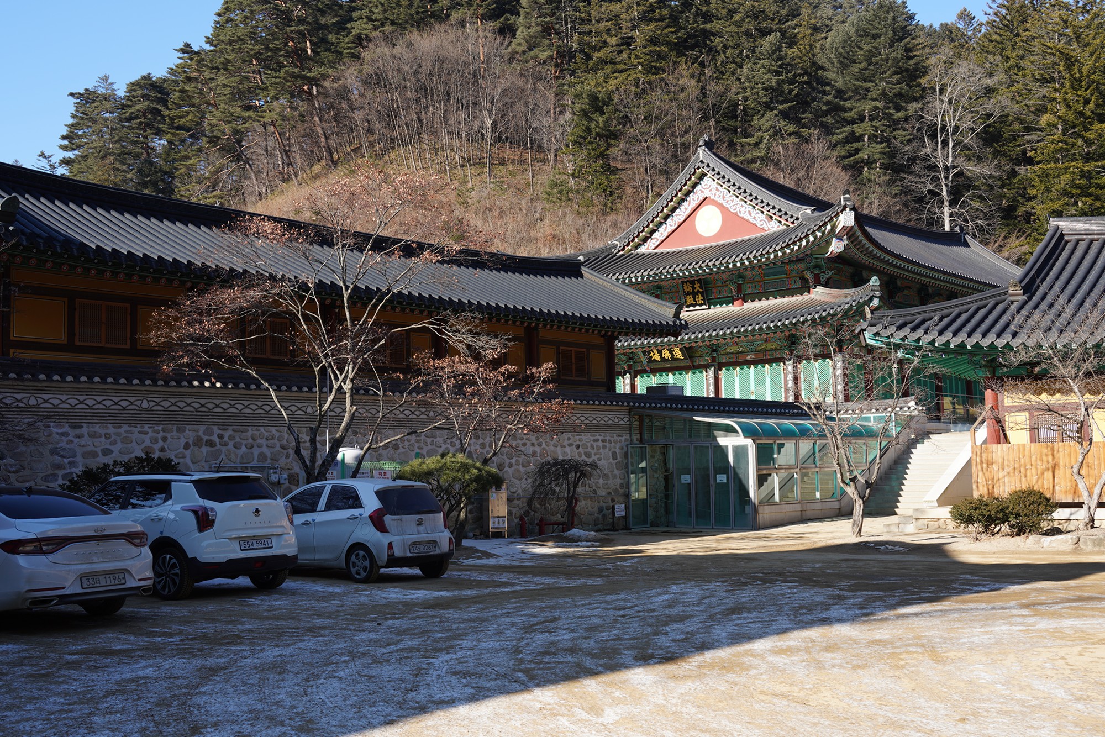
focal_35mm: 41
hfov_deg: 47.4
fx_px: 1259
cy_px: 368
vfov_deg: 32.6
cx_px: 552
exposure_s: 1/100
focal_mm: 41
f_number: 9
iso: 100
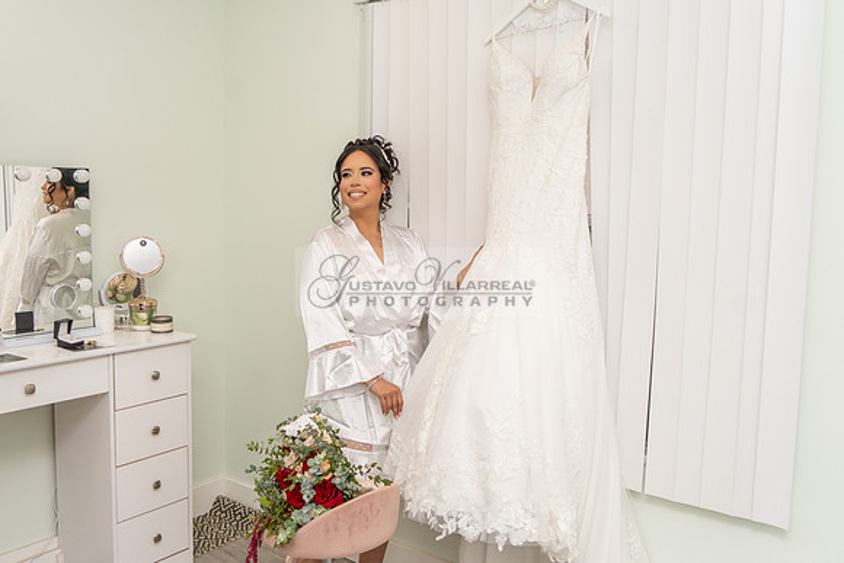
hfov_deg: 58.9
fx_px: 747
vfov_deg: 41.3
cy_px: 268
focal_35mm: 32
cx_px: 395
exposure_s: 1/160
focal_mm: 24
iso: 500
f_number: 4.5
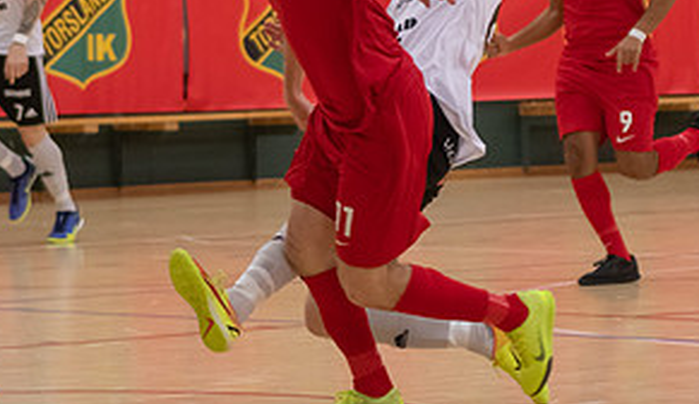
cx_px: 303
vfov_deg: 4.4
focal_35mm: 284
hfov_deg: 7.5
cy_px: 245
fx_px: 5298
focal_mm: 70
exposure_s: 1/800
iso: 500
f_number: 2.8
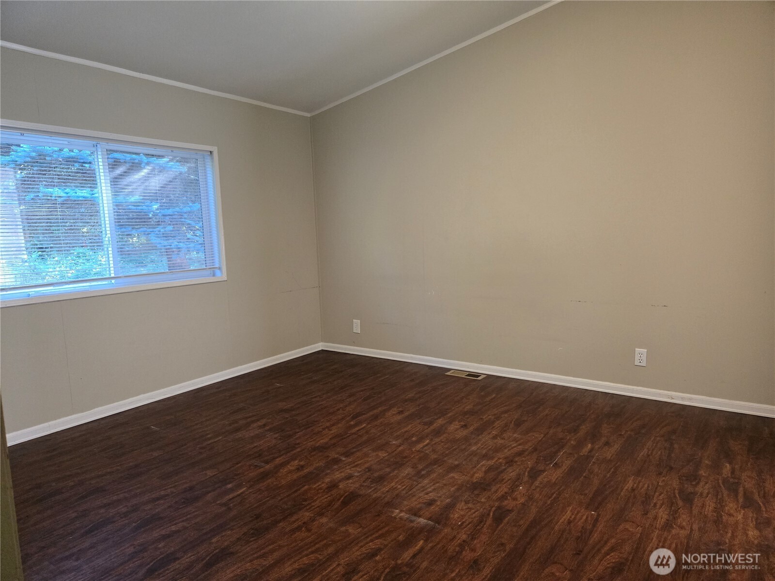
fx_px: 515
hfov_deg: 73.9
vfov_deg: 58.9
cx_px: 388
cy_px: 290
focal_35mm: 23
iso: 640
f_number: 1.8
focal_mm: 5.4
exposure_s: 1/120
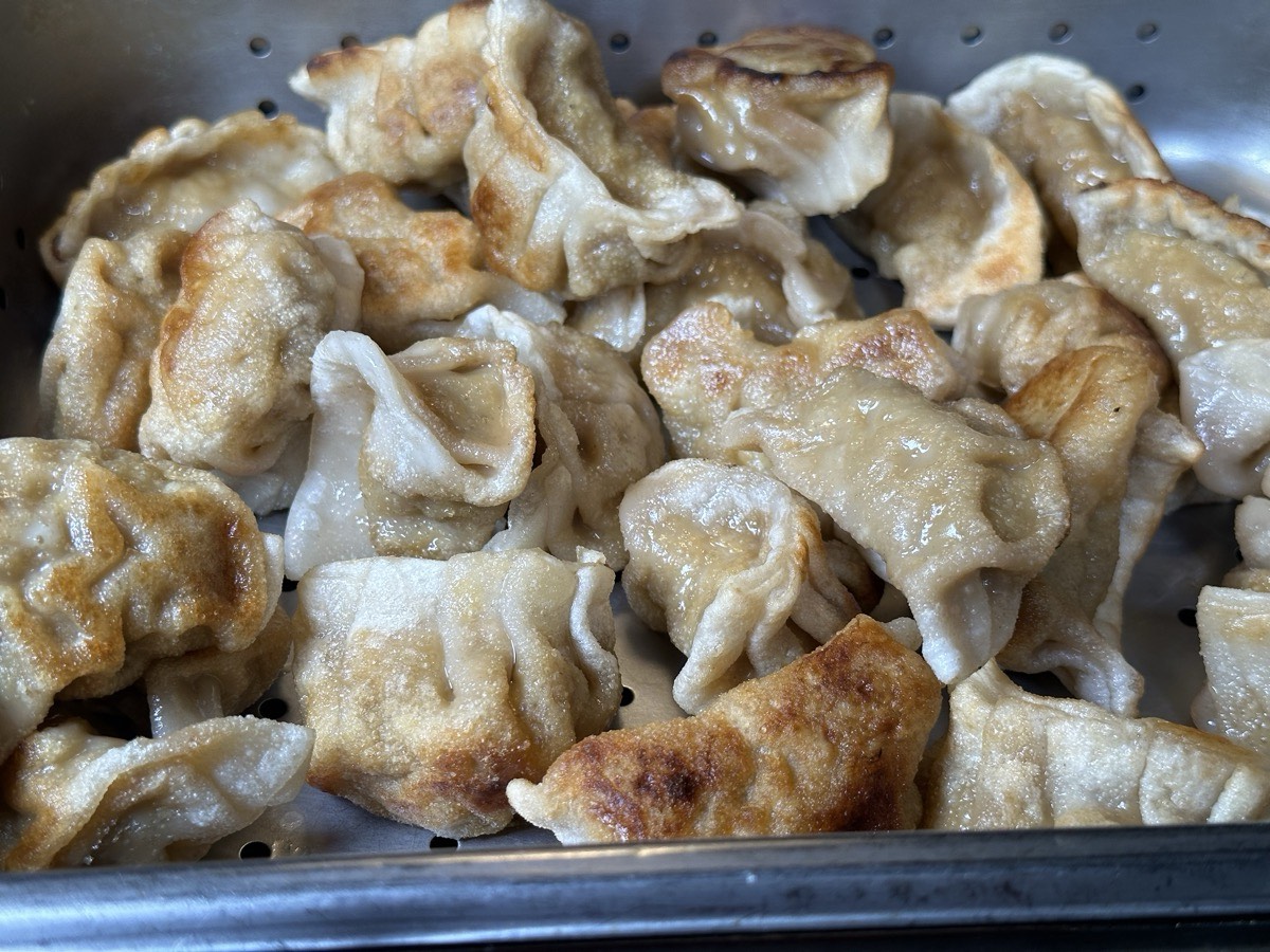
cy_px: 476
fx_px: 1761
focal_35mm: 48
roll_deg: -1.6
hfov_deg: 39.7
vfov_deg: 30.3
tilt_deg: -44.4
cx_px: 635
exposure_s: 1/1157
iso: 64
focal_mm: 6.86
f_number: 1.78
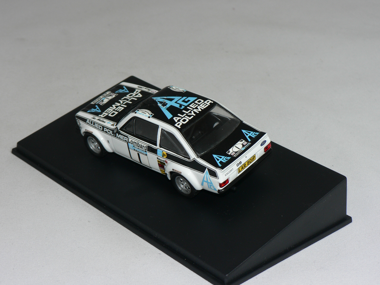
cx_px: 190
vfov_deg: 18.0
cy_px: 142
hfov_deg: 23.8
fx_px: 900
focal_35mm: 82
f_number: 4
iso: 80
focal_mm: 13.7
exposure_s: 1/60
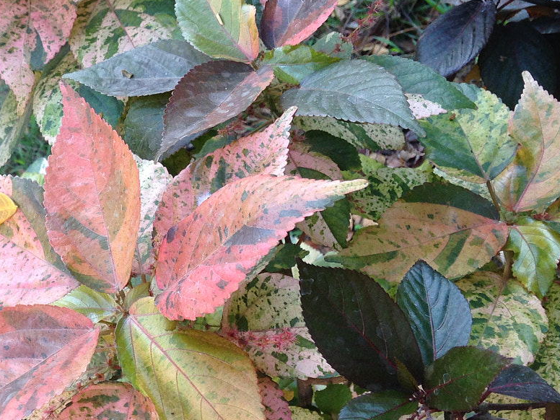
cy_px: 149
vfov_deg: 21.6
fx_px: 1100
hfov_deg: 27.5
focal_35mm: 68
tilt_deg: -46.8
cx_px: 51
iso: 80
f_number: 2.4
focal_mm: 4.12
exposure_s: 1/120
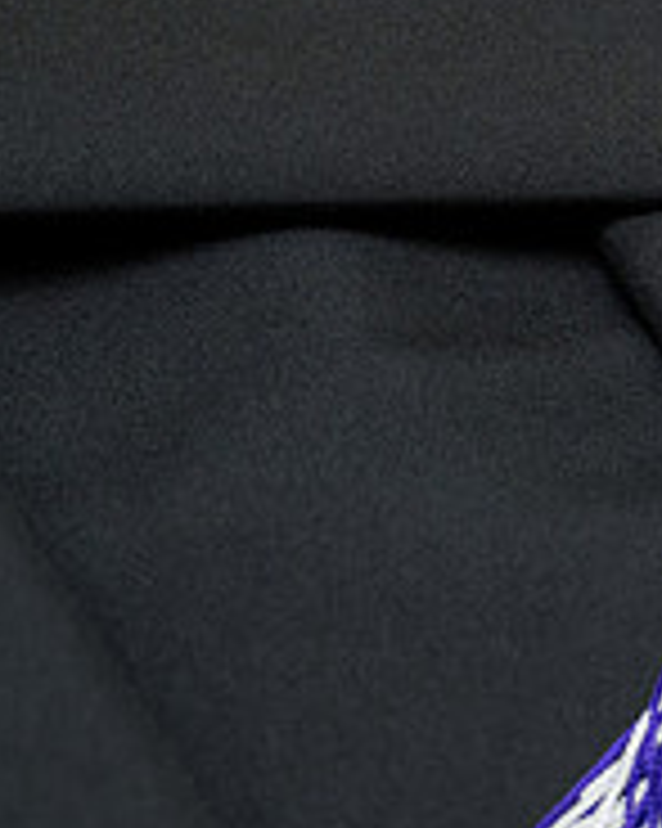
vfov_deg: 10.1
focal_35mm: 191
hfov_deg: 7.8
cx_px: 1275
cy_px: 125
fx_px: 4682
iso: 1250
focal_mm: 62
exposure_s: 1/160
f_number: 6.3
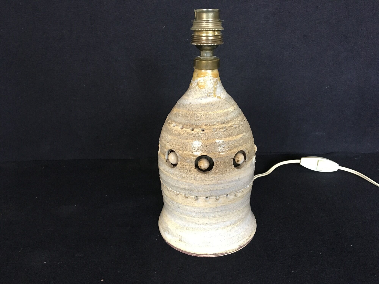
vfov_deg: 48.2
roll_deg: +1.5
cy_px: 142
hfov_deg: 61.7
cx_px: 190
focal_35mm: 29
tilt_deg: -22.8
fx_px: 318
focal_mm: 4.15
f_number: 2.2
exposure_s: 1/33
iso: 200
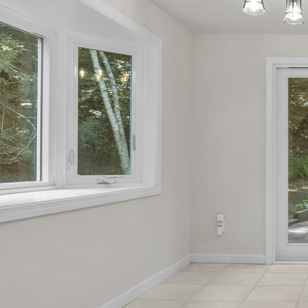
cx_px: 357
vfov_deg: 40.0
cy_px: 159
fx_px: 423
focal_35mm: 42
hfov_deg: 33.6
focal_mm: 16
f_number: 9
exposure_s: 1/1.25
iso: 200
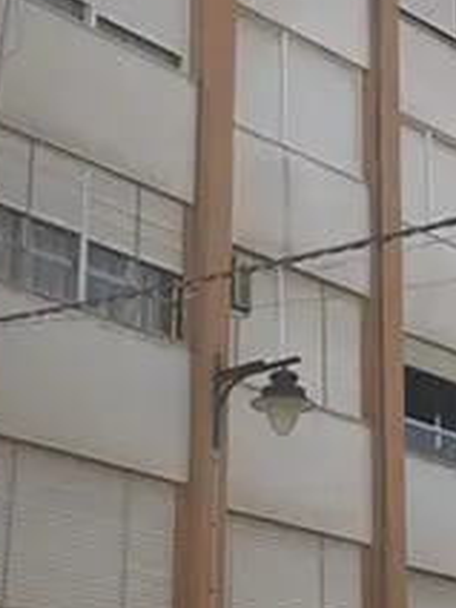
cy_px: 274
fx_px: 1844
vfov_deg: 18.7
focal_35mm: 105
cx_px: 185
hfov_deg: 14.1
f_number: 1.8
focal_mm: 3
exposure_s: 1/1675
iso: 16
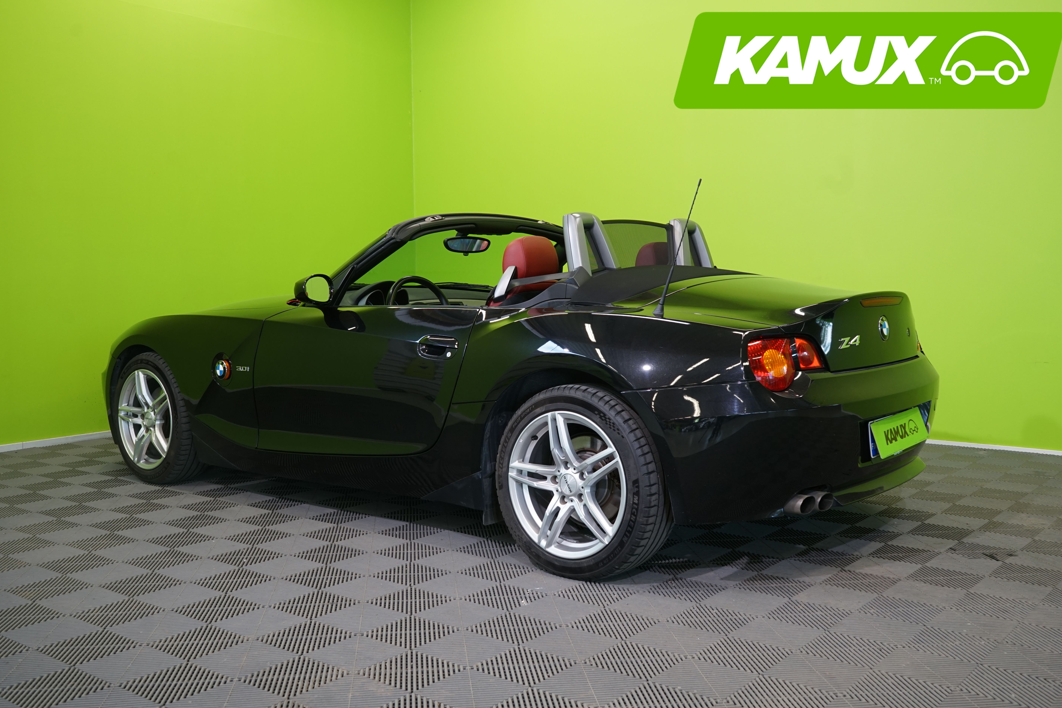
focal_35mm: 35
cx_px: 532
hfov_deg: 54.4
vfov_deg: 37.8
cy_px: 351
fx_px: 1032
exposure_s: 1/30
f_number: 6.3
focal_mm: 33
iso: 500
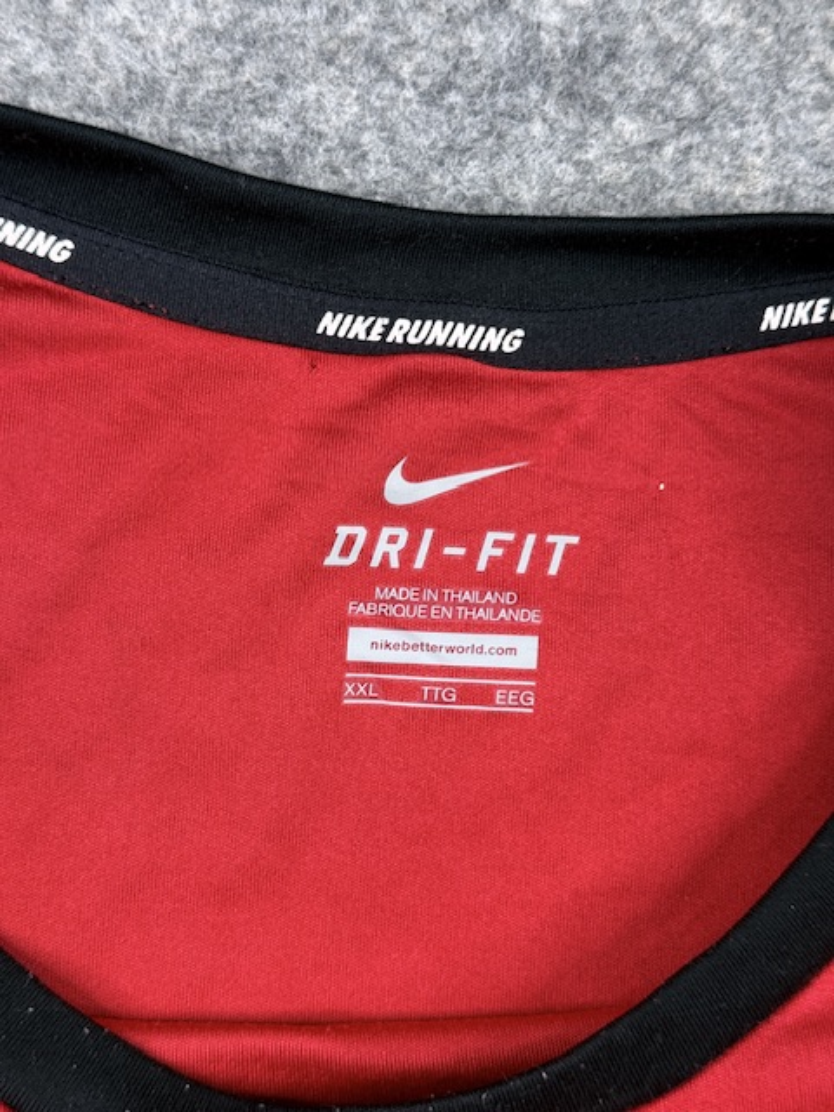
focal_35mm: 48
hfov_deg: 30.3
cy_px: 556
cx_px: 417
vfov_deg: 39.7
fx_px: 1542
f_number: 1.78
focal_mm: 6.76
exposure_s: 1/100
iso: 80
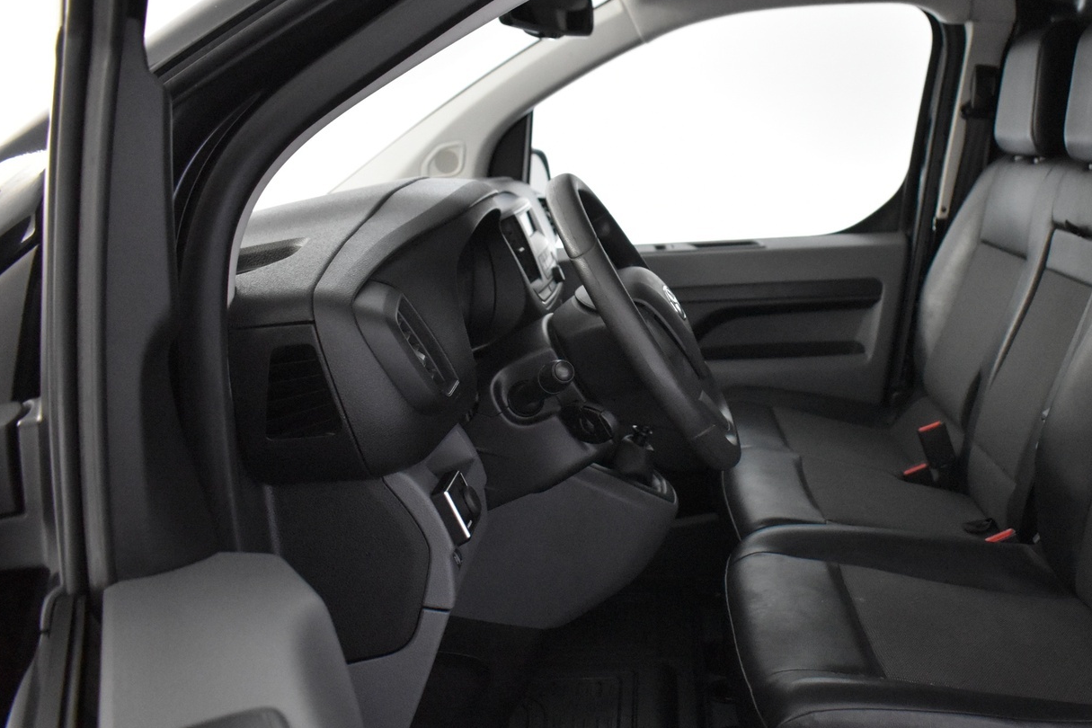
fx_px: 1092
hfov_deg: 52.5
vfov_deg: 36.9
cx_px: 691
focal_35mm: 36
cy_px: 353
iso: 5000
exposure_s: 1/60
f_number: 3.5
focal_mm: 18
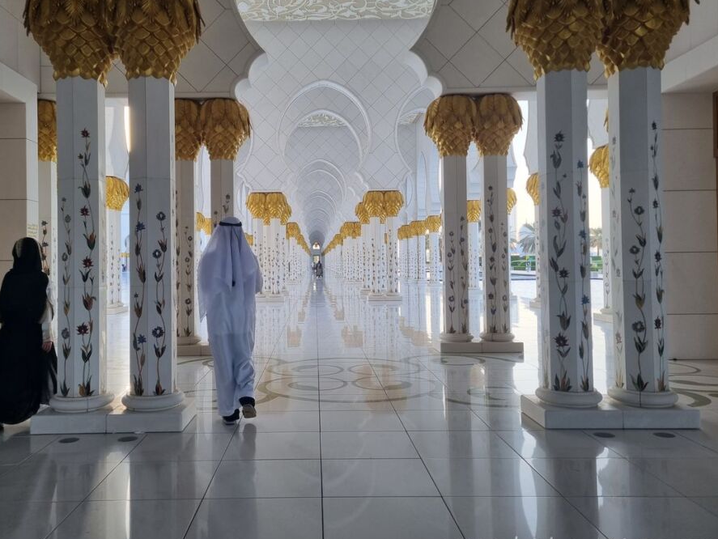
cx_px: 311
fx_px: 623
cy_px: 253
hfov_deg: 59.7
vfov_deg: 46.8
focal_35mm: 30
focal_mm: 5.4
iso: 50
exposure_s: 1/244
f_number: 1.8
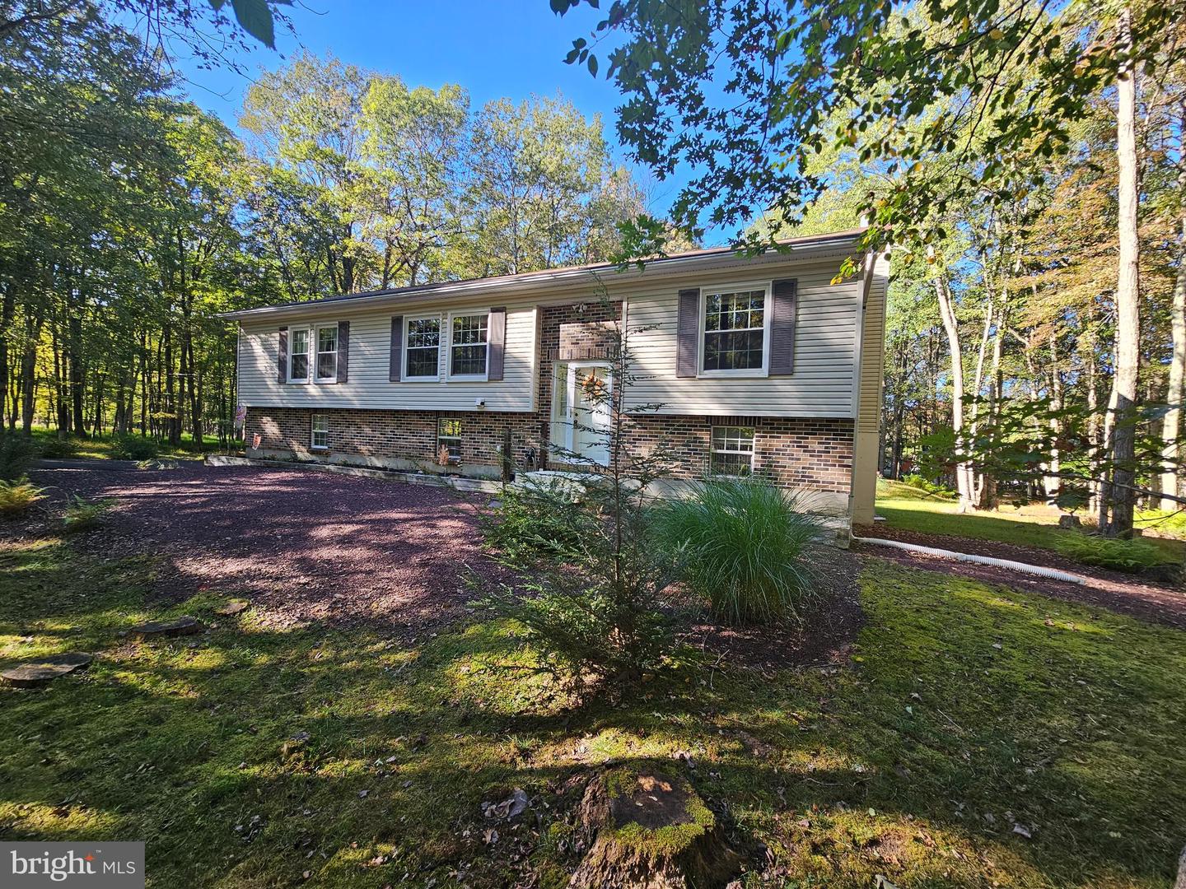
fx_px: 445
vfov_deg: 89.9
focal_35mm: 13
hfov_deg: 106.2
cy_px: 444
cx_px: 593
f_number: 2.2
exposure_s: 1/171
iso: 50
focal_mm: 2.2
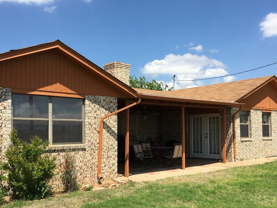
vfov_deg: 39.6
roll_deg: -1.0
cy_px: 120
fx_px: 288
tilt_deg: +2.9
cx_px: 142
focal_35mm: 36
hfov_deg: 51.3
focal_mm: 4.15
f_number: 2.2
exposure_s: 1/1603
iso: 25
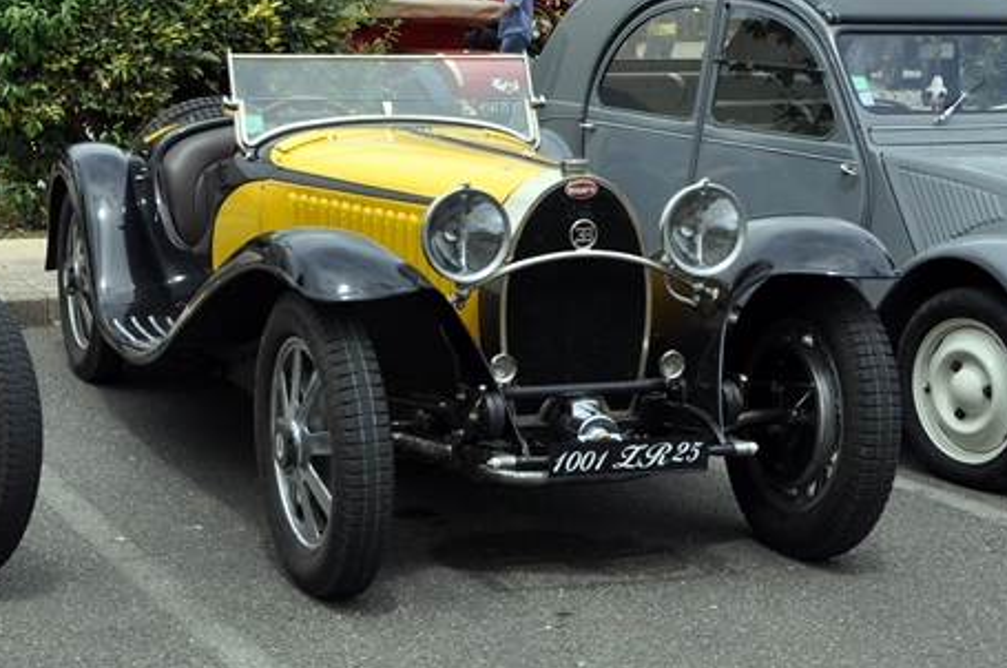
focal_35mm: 81
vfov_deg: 16.8
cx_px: 328
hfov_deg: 25.0
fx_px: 2263
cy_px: 239
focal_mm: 24
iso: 200
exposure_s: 1/320
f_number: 9
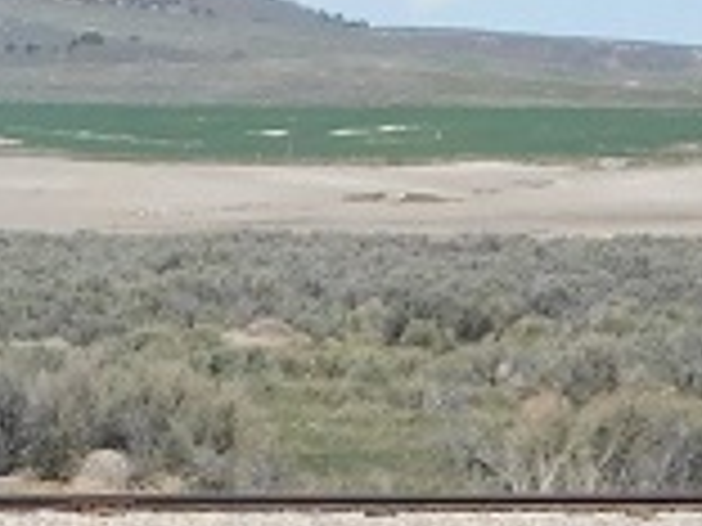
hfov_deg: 4.1
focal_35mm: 472
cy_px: 342
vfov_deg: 3.2
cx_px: -1130
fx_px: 9572
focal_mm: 14.2
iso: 125
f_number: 4.4
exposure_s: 1/1000
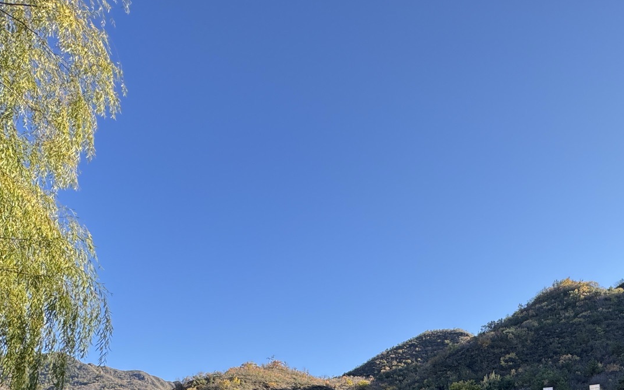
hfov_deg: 64.8
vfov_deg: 38.1
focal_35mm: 28
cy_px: 415
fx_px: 476
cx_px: 415
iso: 40
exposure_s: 1/591
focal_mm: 2.22
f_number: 2.2
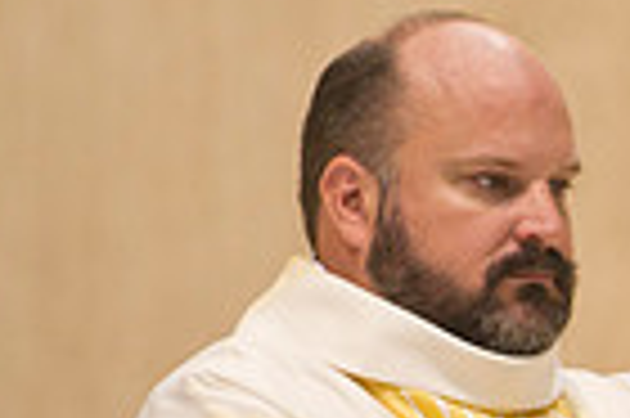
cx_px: 950
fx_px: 14490
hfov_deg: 2.5
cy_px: 292
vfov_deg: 1.7
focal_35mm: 829
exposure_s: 1/100
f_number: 2.8
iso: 2000
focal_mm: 200
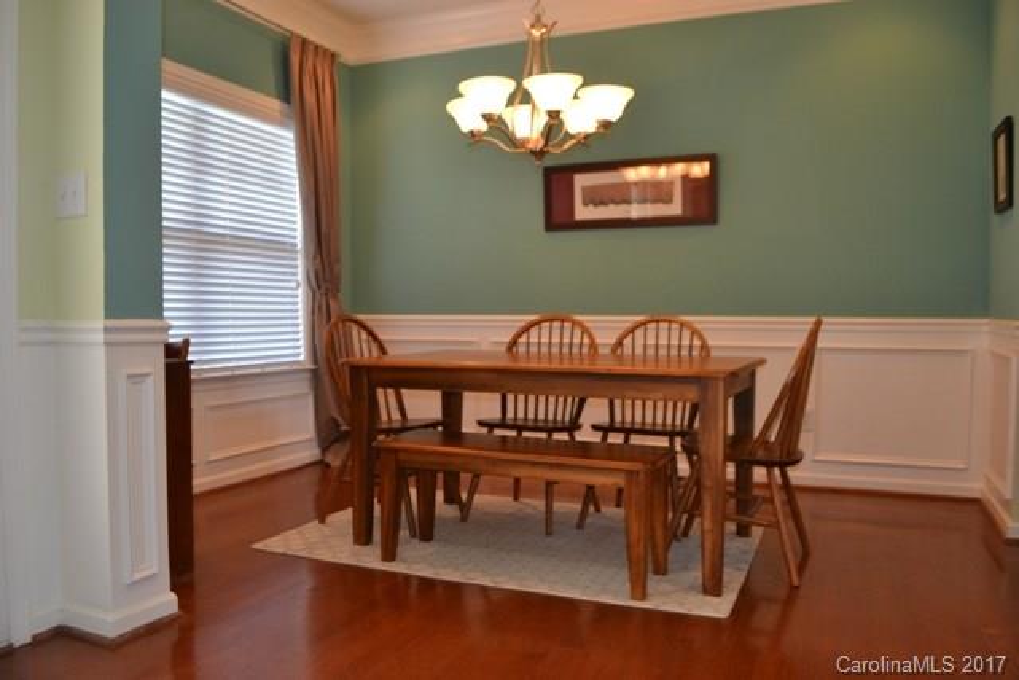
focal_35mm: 27
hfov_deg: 67.4
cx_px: 510
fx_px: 764
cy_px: 340
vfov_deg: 48.0
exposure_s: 1/60
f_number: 3.5
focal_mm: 18
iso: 500
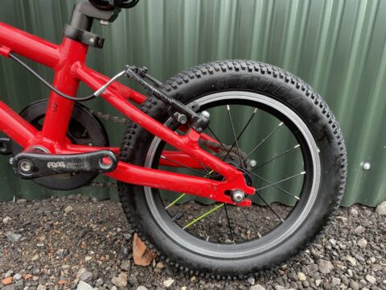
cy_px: 145
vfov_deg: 53.1
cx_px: 193
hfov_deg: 67.3
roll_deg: +1.4
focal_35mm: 26
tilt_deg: -18.6
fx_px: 290
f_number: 1.6
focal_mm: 4.2
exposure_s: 1/313
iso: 32
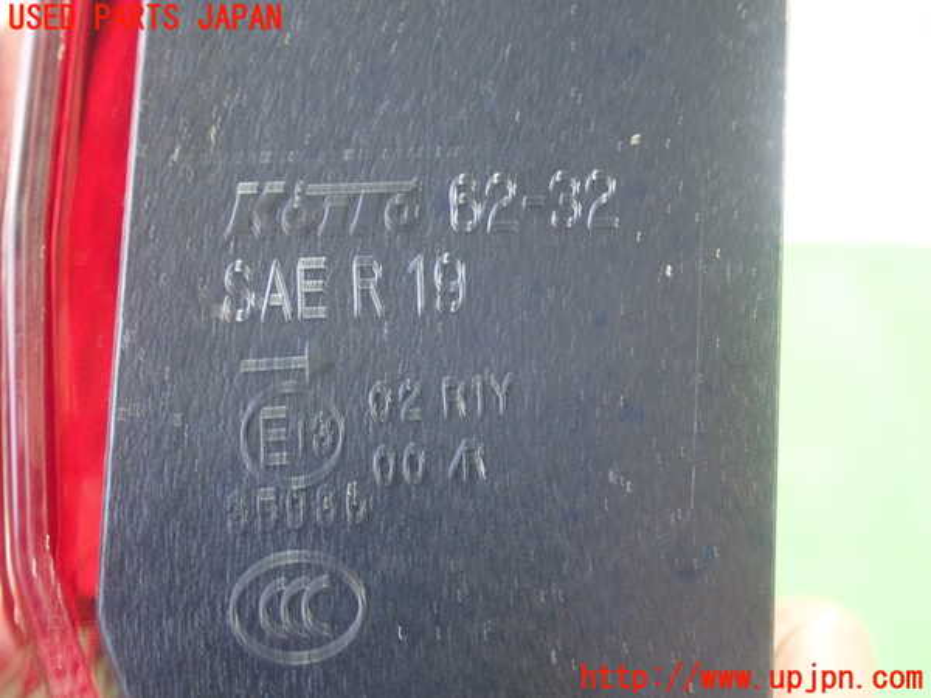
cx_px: 466
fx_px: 1425
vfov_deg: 27.5
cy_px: 349
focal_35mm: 53
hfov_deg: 36.2
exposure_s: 1/15
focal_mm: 9.61
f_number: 3.4
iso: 800
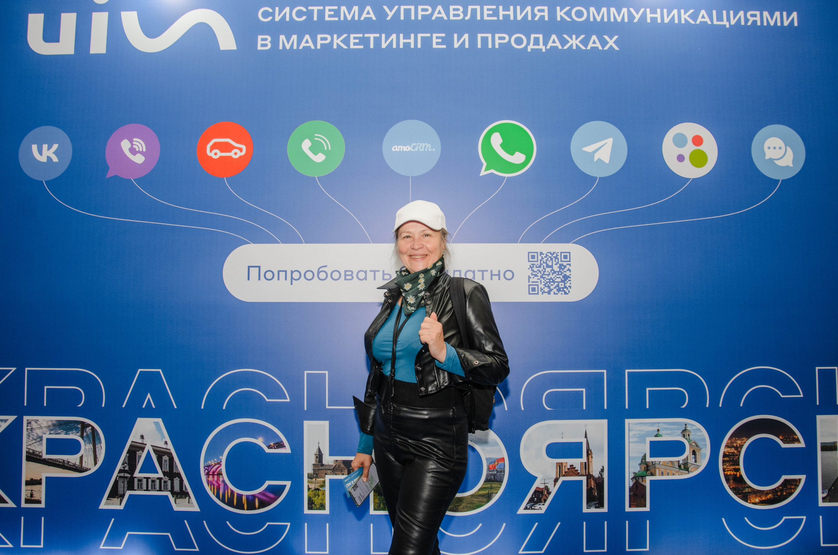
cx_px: 419
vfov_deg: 45.8
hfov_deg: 65.0
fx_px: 658
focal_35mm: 28
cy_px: 278
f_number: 3.5
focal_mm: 18
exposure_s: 1/125
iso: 320
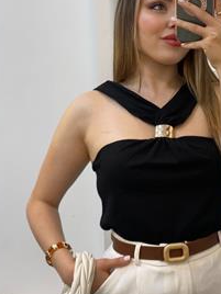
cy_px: 125
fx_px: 681
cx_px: 157
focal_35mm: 80
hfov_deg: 18.4
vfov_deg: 24.4
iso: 100
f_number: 2
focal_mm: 6
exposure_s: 1/100
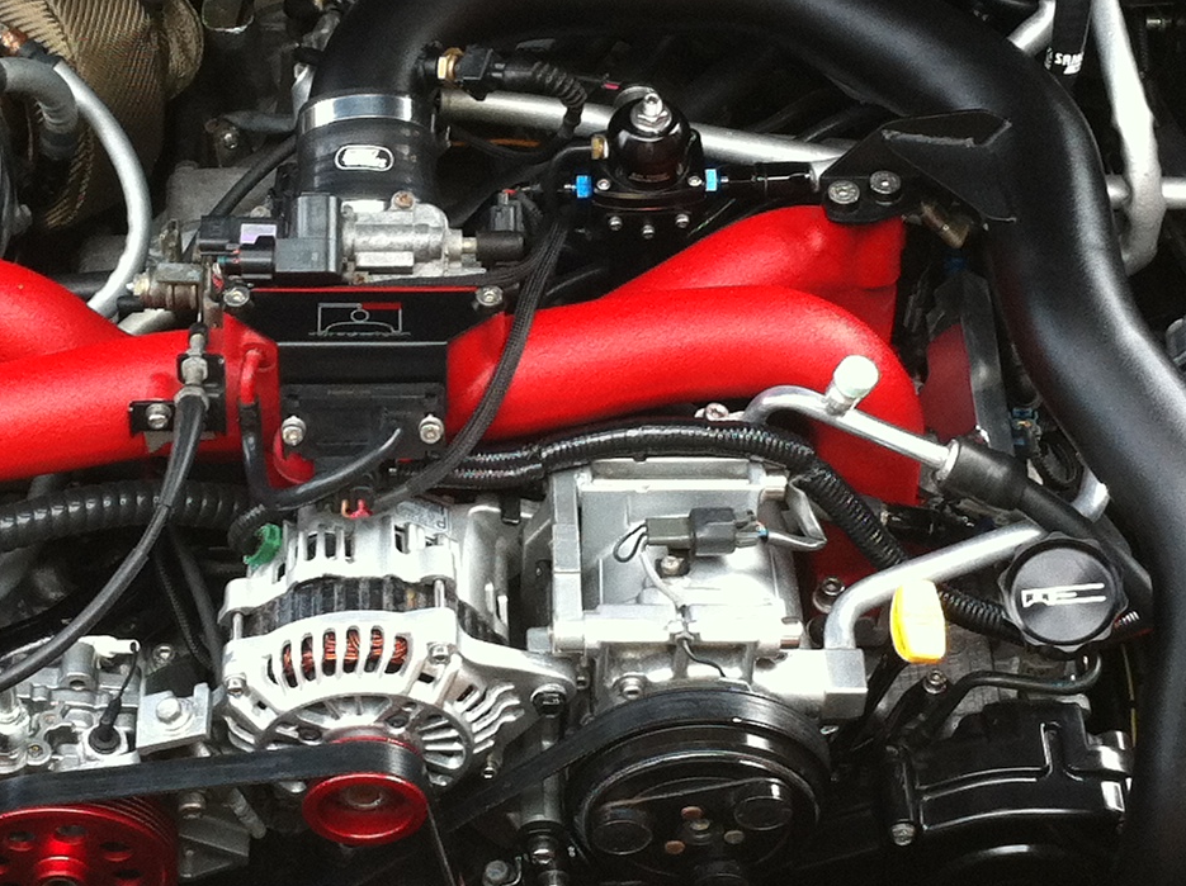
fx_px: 3320
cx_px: 363
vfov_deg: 15.2
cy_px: 373
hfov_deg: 20.2
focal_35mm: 97
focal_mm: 3.85
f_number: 2.8
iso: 100
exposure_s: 1/120
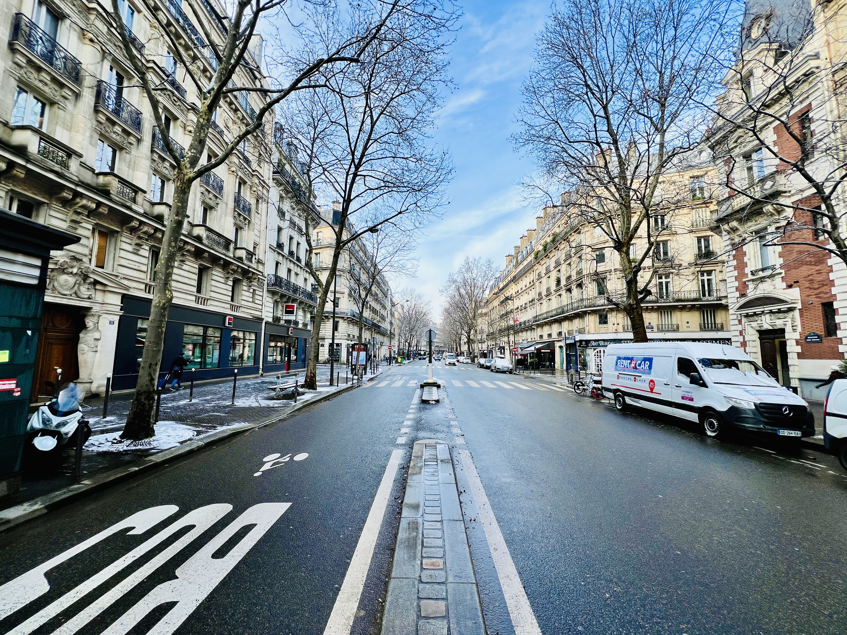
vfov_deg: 89.9
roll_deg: -0.8
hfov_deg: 106.2
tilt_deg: +6.4
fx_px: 318
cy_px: 318
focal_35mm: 13
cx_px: 424
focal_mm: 1.57
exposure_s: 1/453
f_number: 1.8
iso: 32
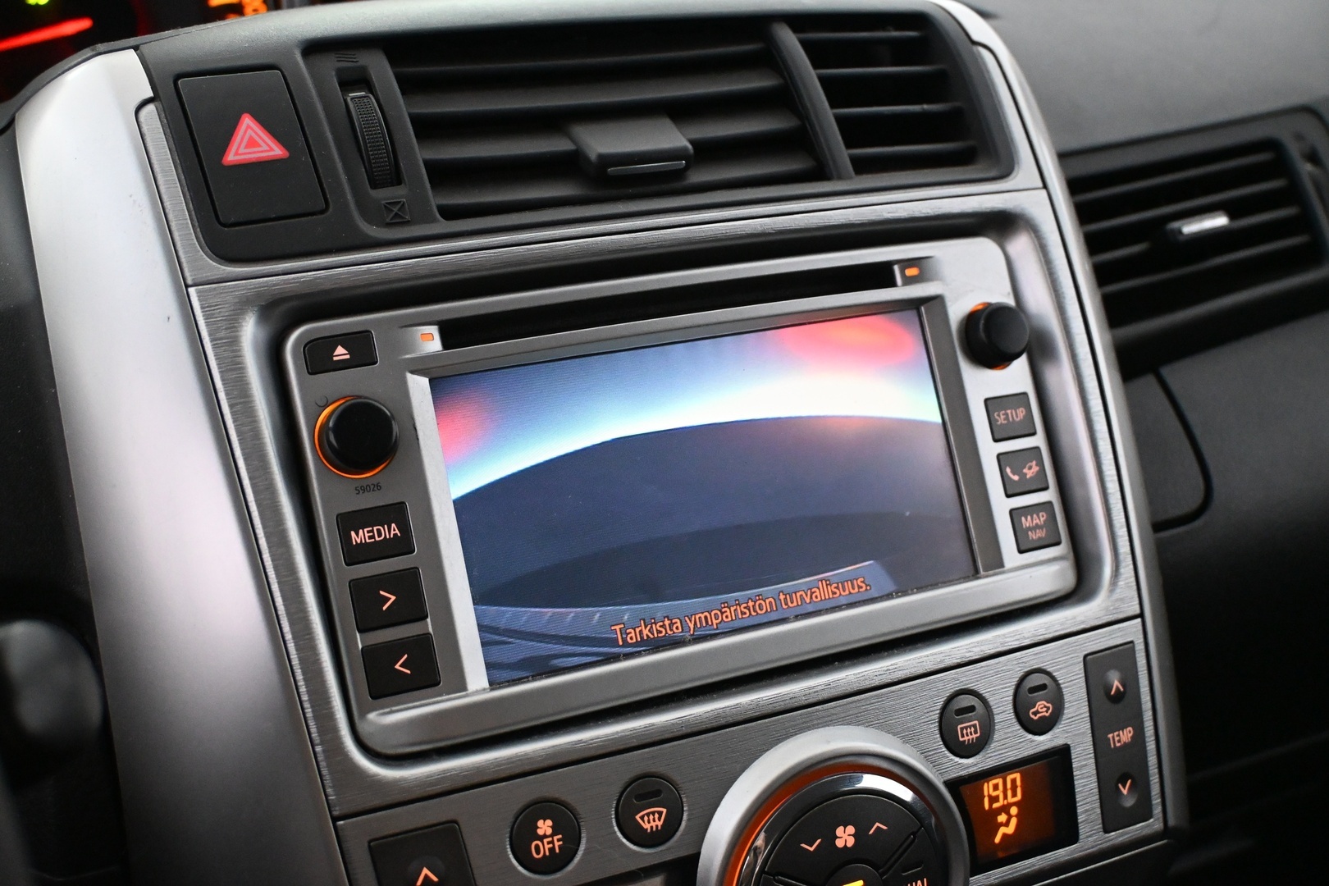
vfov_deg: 30.8
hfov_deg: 45.0
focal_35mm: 44
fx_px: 1606
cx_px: 664
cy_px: 443
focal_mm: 29
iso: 5000
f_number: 4.8
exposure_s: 1/60
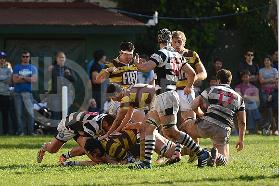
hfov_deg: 7.6
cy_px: 93
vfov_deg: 5.1
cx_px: 140
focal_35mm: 270
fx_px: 2093
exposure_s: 1/1250
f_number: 4
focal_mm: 270
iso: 320
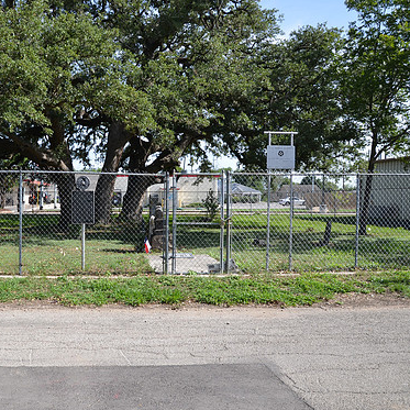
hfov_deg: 47.4
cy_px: 209
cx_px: 111
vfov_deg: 48.9
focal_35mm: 34
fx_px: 451
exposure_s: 1/250
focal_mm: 17
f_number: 8
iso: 180
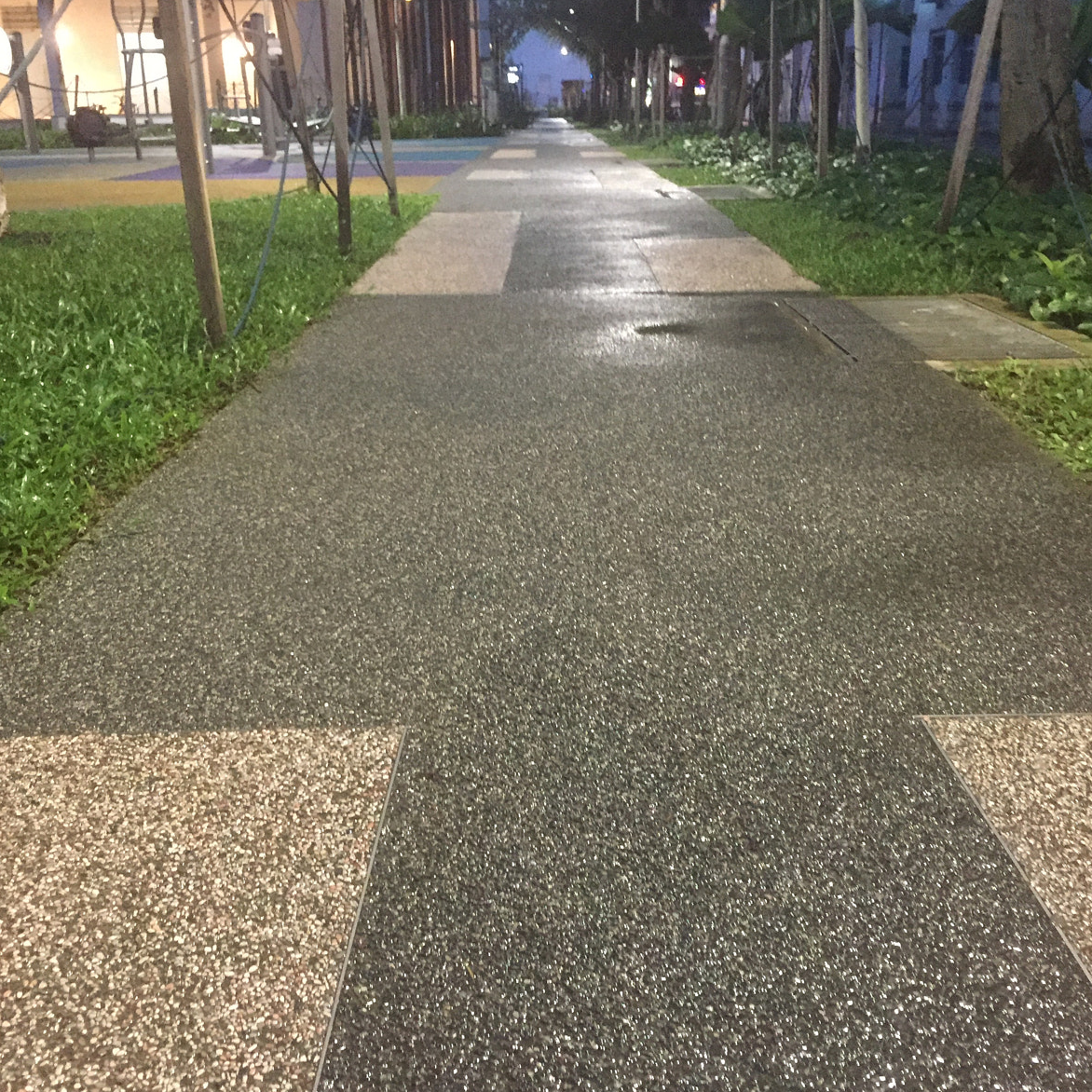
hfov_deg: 47.2
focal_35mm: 35
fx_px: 1249
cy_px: 609
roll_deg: +1.3
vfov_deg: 47.1
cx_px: 550
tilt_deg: -20.8
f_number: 2.2
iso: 320
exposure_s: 1/17
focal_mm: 4.15
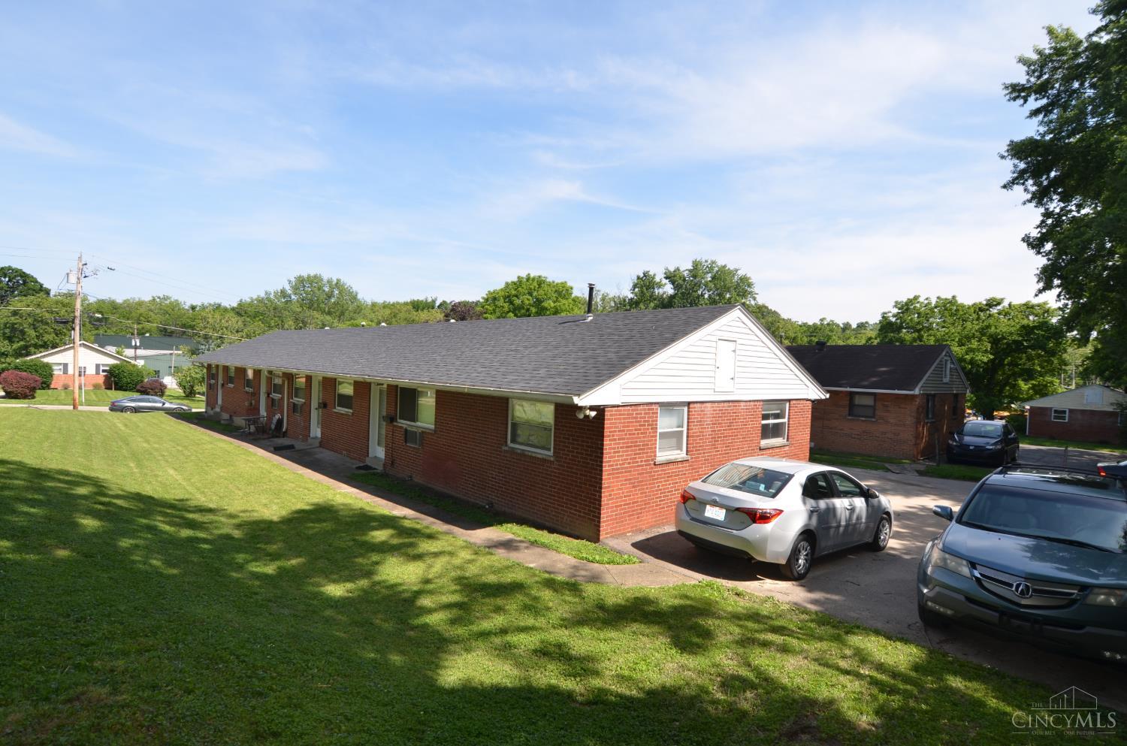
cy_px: 373
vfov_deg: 69.4
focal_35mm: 17
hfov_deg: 92.6
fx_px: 539
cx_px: 564
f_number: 7.1
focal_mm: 11.5
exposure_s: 1/250
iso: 100
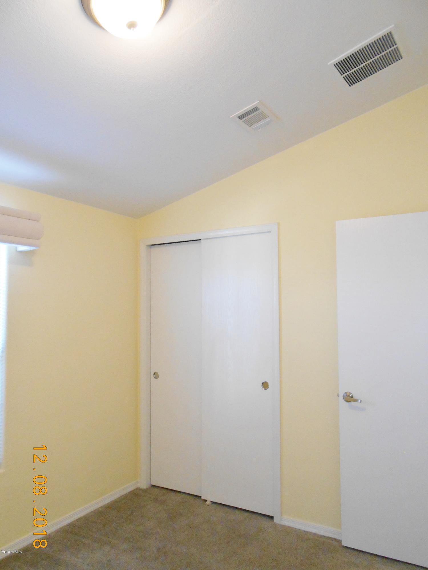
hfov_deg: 53.1
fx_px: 429
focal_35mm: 26
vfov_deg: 67.3
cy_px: 285
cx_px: 214
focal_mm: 4.6
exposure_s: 1/30
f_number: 3.5
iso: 400
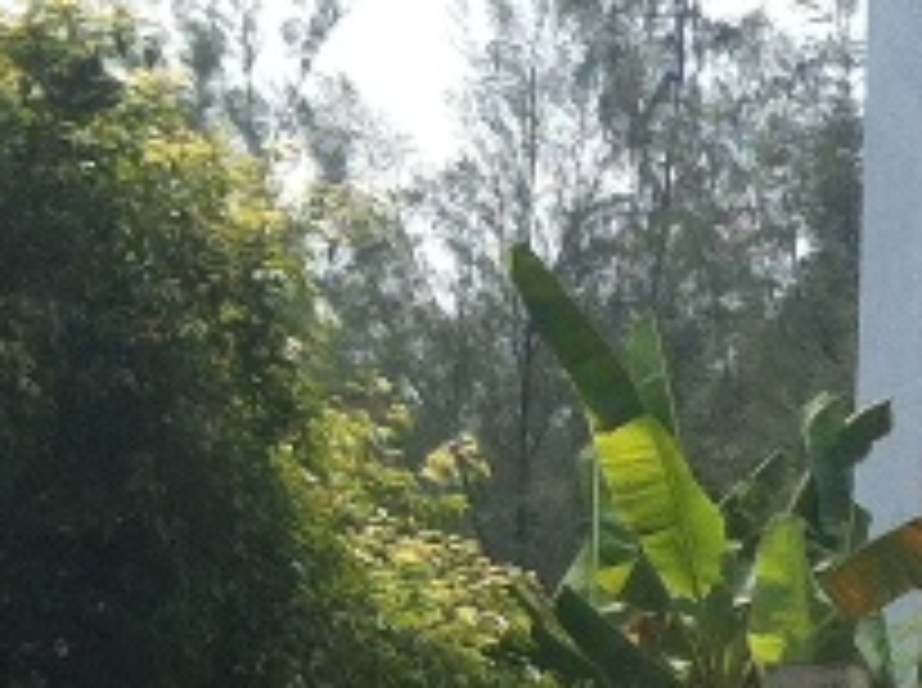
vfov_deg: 7.4
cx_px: 2267
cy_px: 443
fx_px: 5291
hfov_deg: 8.9
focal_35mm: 199
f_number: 2.8
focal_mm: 3.85
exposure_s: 1/642
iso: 80
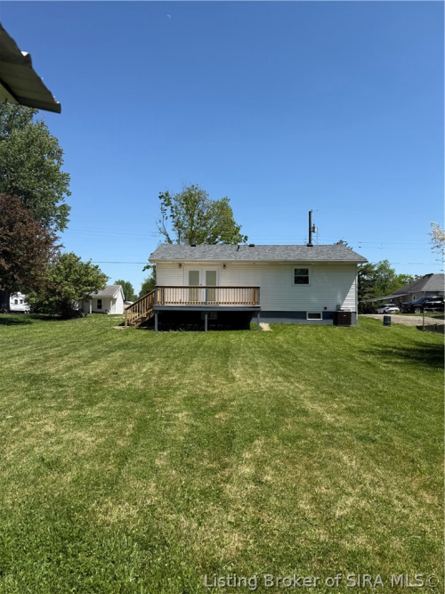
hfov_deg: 56.8
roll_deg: -0.4
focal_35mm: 24
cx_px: 222
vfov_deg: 71.6
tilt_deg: +2.1
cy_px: 297
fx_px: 412
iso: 80
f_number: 1.78
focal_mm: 6.76
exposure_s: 1/4167
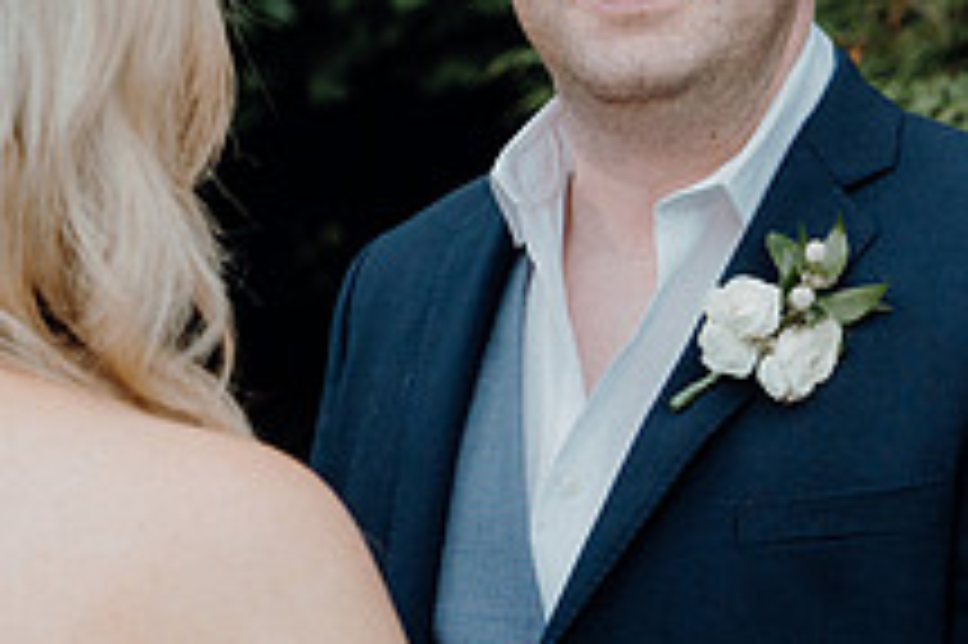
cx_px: 441
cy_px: 349
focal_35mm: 127
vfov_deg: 10.8
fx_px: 3412
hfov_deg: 16.1
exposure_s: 1/160
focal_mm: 47
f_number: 3.5
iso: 2500
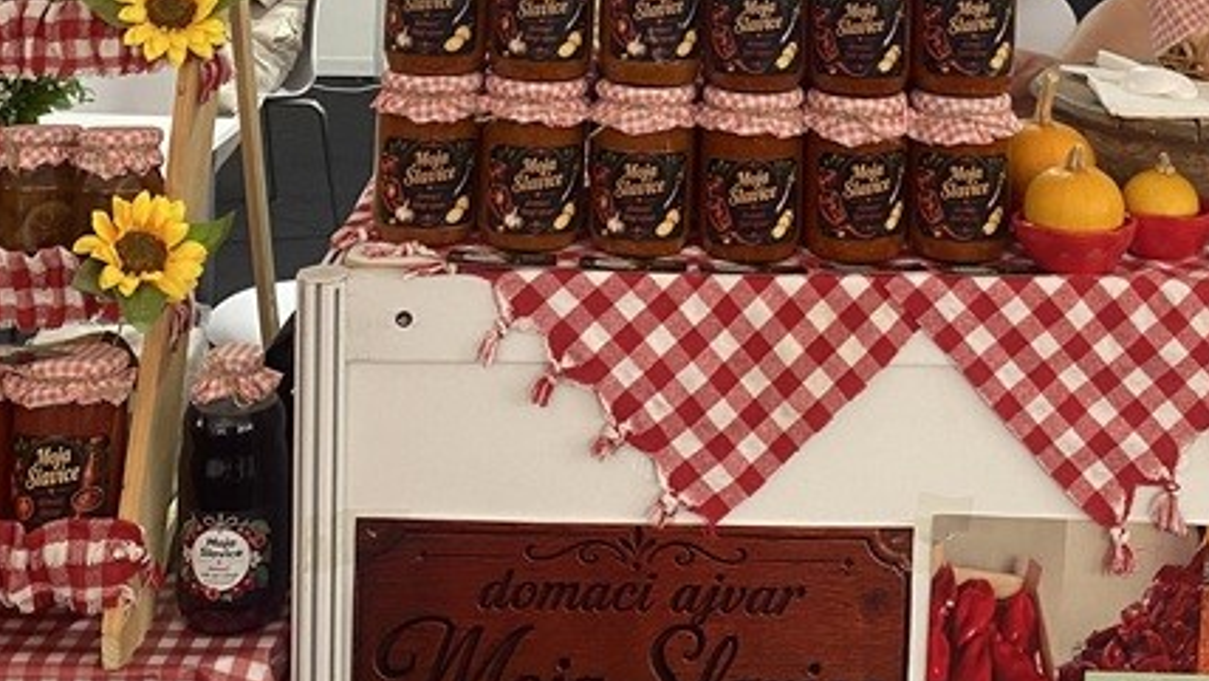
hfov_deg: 39.0
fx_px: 1699
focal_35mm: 53
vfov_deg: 21.1
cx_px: 717
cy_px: -136
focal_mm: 4.25
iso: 64
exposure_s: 1/50
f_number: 1.8
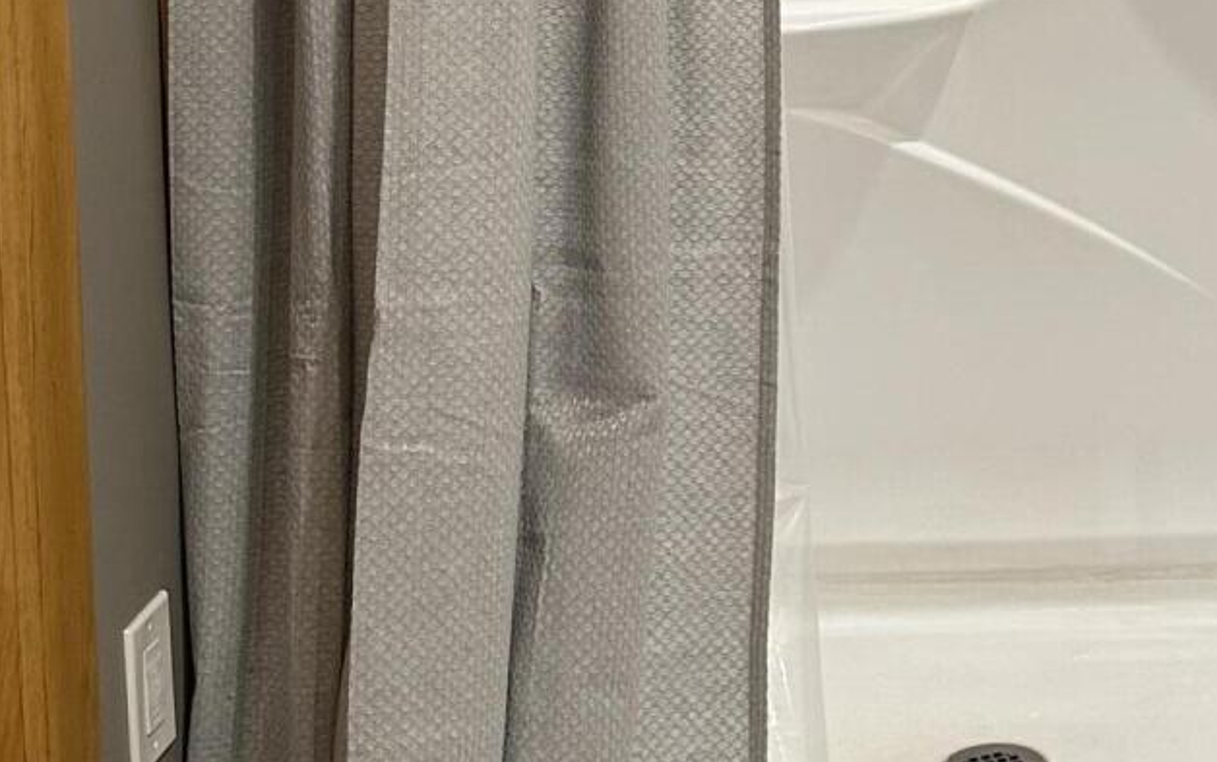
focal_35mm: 81
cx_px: 1194
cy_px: -273
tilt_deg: -6.0
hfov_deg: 24.4
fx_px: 2688
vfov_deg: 15.3
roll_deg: +1.0
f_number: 1.78
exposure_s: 1/60
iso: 125
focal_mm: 6.86
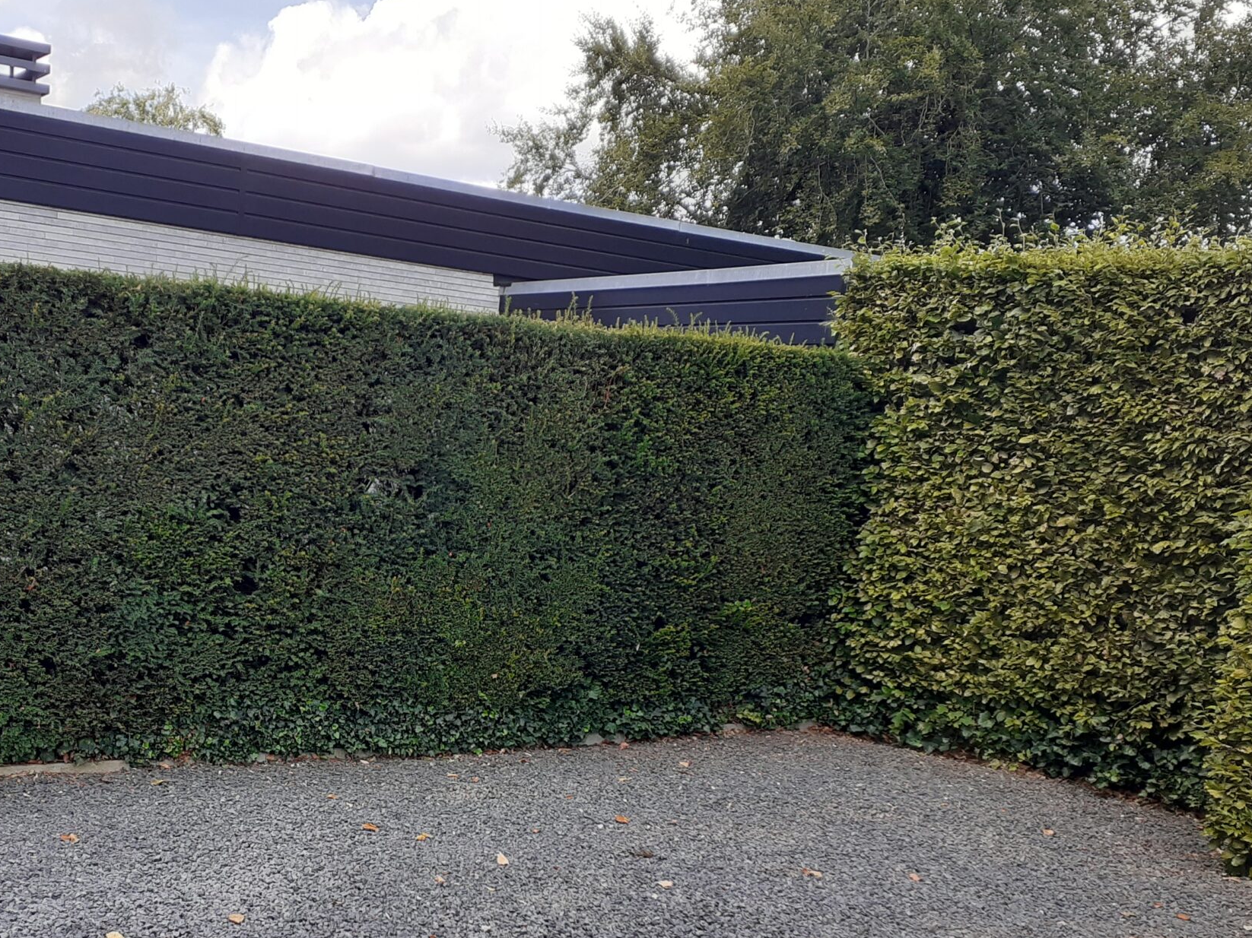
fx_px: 1519
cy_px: 714
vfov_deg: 33.6
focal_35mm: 42
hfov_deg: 44.2
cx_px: 418
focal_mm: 3.6
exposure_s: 1/322
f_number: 1.9
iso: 40
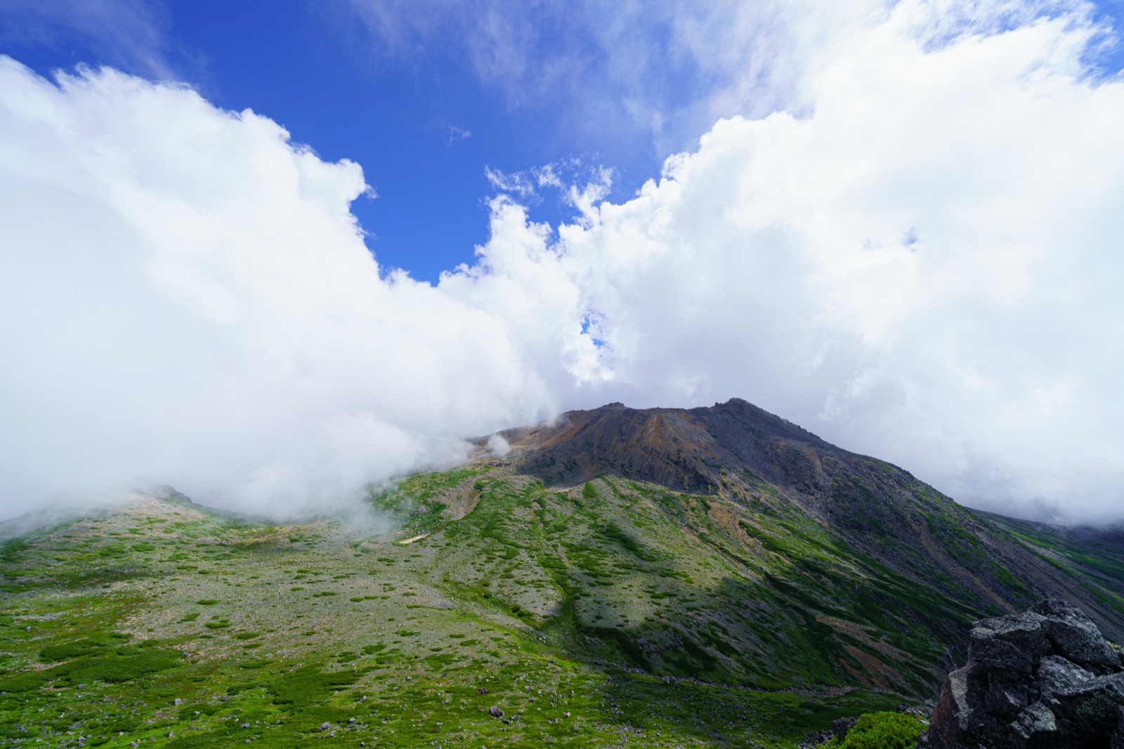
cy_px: 374
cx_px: 562
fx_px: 375
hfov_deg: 112.6
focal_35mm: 12
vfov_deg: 90.0
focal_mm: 12
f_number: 11
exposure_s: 1/200
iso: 100
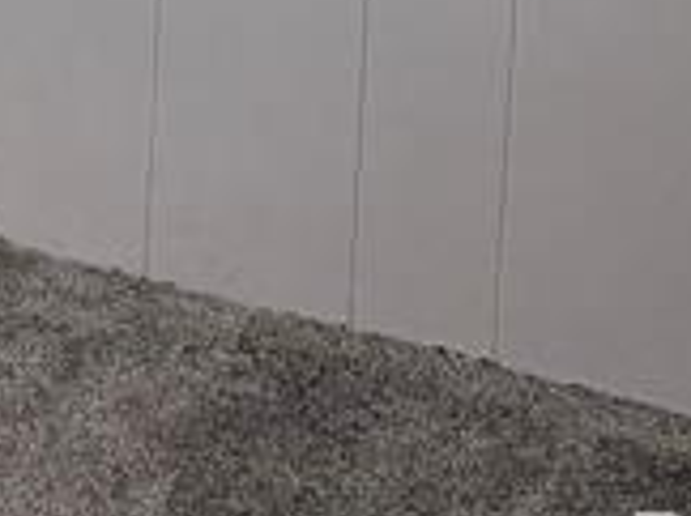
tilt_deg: -5.1
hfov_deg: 10.6
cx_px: -1122
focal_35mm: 152
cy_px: -1023
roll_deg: +0.8
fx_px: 3030
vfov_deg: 8.3
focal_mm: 6.76
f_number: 1.78
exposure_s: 1/120
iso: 250
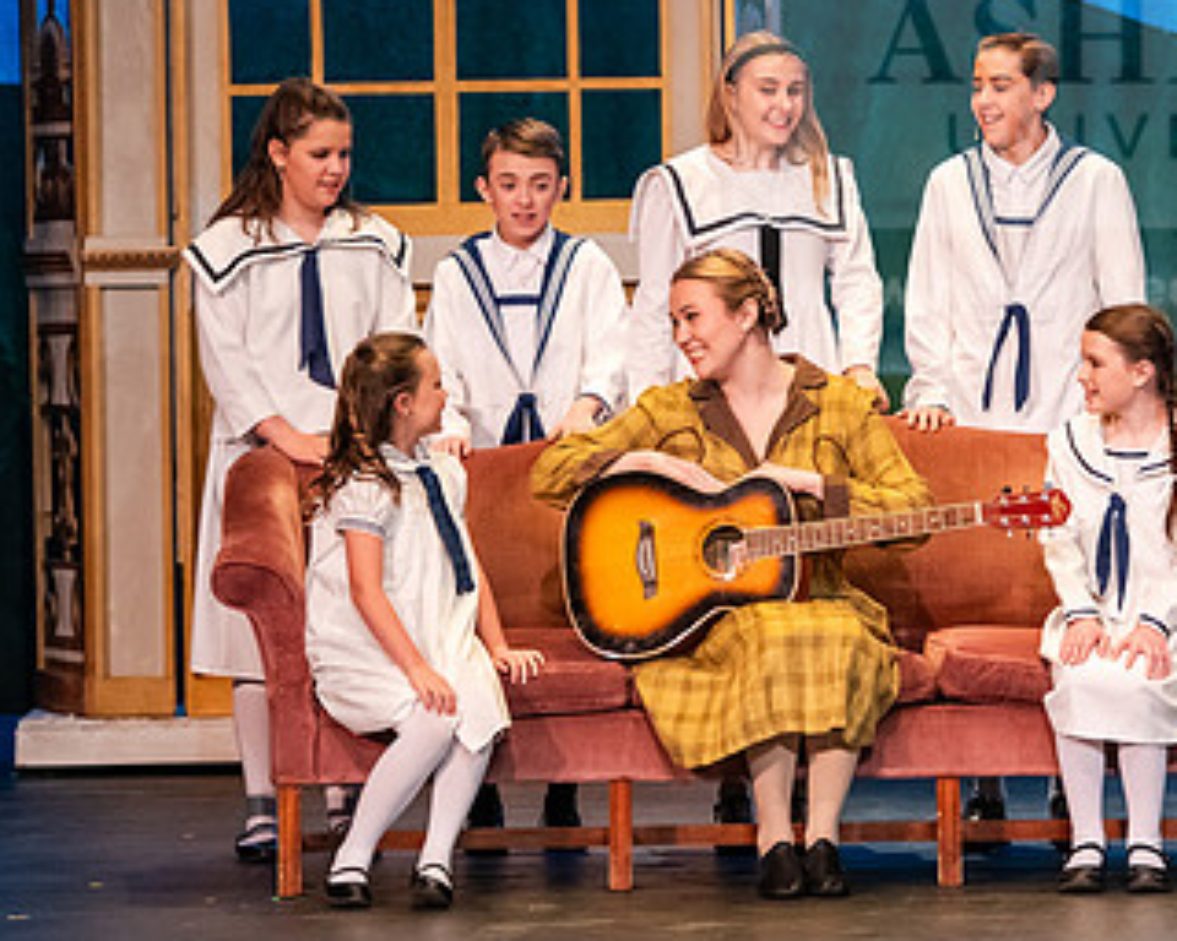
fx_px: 8012
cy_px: 366
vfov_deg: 6.7
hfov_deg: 8.4
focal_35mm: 230
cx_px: 622
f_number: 3.2
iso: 3200
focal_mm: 135
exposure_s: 1/200
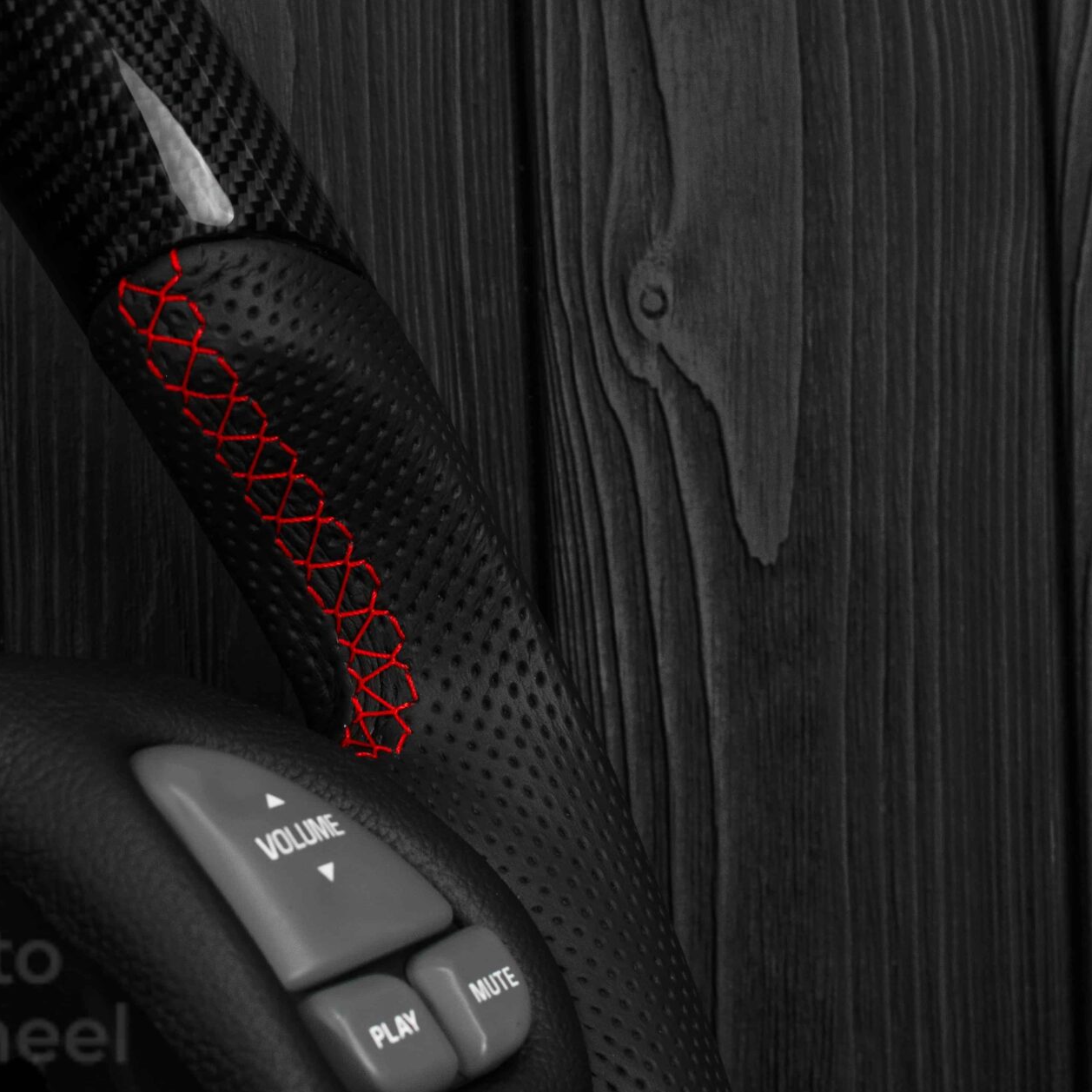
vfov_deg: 19.1
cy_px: 505
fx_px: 3243
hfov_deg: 19.0
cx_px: 308
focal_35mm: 91
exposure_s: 1/125
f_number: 6.3
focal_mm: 35
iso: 500
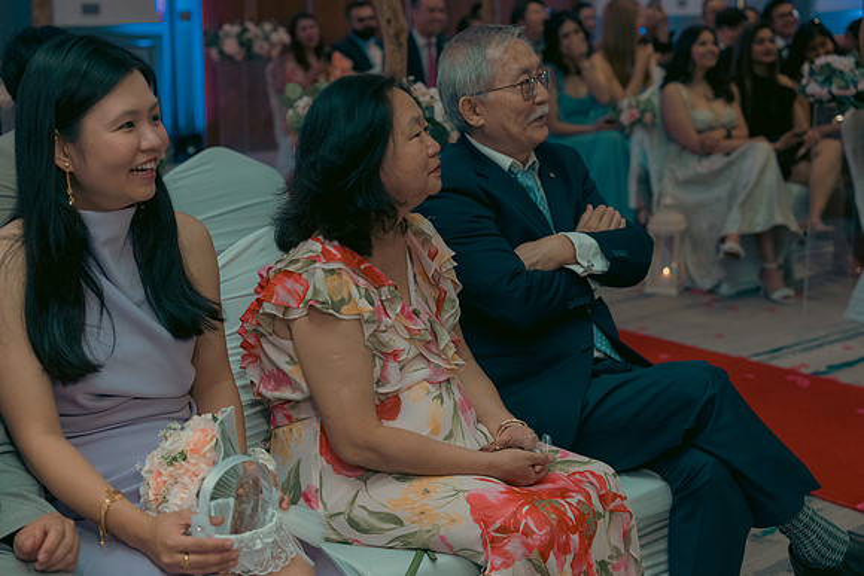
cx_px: 432
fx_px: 1368
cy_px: 288
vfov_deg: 23.8
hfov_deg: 35.0
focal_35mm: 57
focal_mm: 57
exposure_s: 1/160
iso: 2500
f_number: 3.5
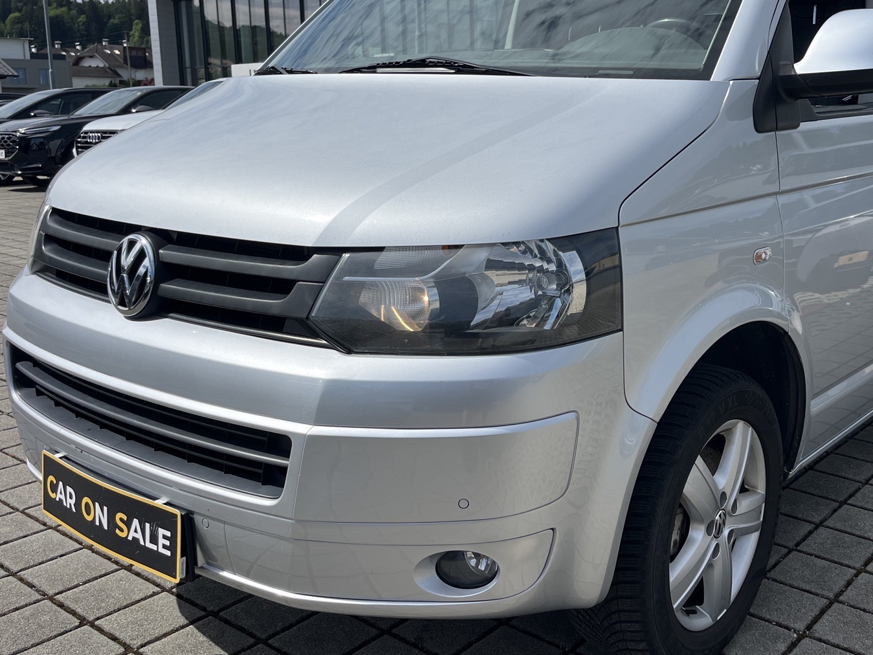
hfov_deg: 49.4
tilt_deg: -8.3
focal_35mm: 37
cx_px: 571
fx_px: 933
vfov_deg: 38.5
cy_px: 266
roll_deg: +1.5
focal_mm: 5.1
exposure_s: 1/6173
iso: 50
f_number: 1.6
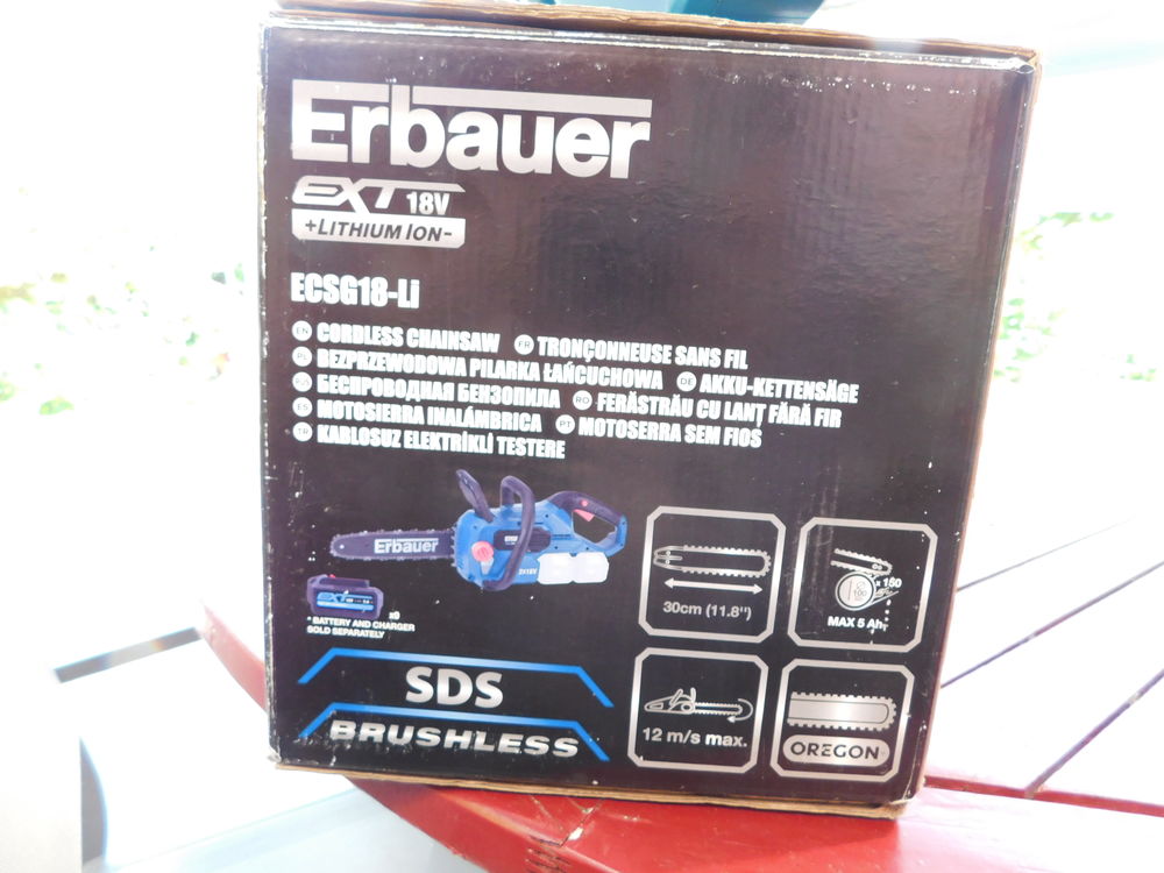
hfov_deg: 73.9
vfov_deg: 58.9
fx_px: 773
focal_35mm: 23
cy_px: 436
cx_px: 582
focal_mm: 4
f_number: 3
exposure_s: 1/30
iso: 200
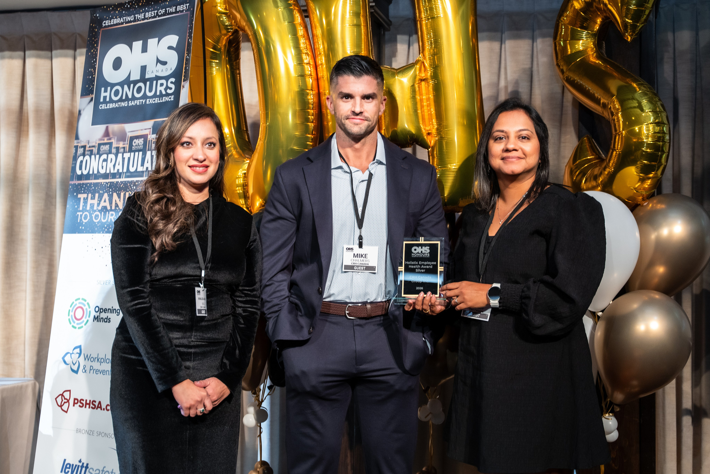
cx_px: 354
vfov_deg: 26.5
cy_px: 231
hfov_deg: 39.0
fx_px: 1004
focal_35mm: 51
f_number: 2.8
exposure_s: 1/125
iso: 1250
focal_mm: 47.6
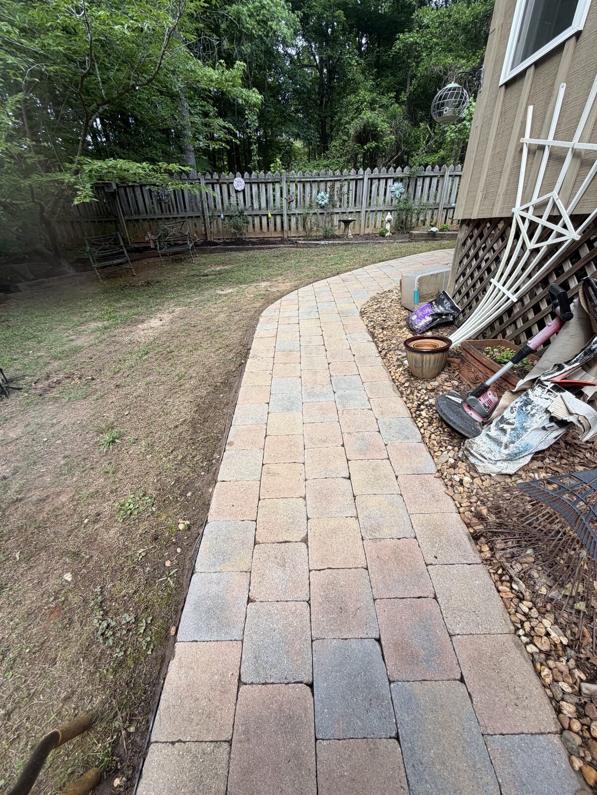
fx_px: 322
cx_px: 298
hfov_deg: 85.7
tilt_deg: -27.7
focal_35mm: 14
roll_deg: -0.1
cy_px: 398
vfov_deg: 102.1
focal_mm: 2.22
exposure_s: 1/213
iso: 40
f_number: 2.2
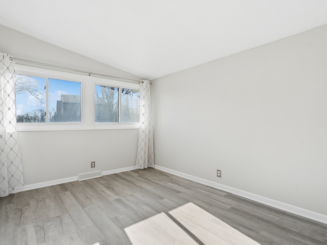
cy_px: 119
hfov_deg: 87.7
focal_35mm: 18
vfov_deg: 71.6
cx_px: 155
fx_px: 170
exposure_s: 1/200
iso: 400
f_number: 8
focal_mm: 16
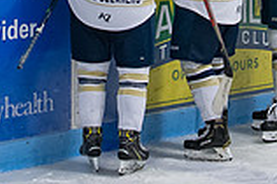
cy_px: -130
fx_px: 1314
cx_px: 100
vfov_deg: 7.8
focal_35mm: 171
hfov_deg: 12.0
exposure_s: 1/250
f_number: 4.5
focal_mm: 28
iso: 1600
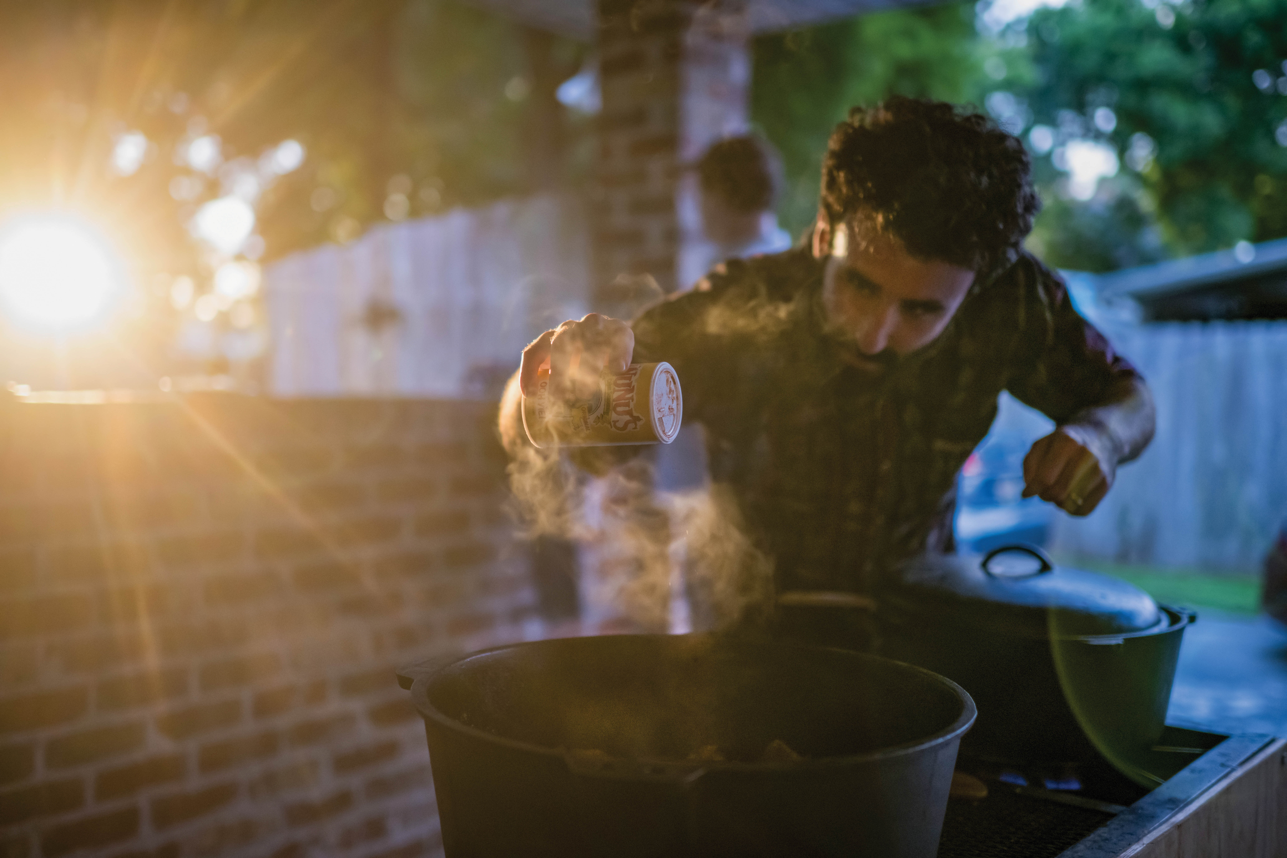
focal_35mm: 35
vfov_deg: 37.9
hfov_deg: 54.4
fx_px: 1251
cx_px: 644
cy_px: 429
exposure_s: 1/640
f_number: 1.8
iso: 1250
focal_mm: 35
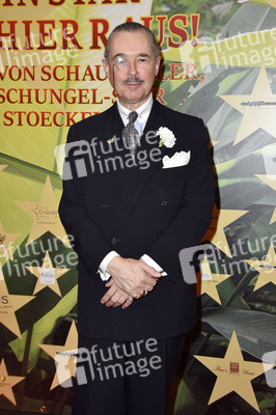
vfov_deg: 41.1
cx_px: 138
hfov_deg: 28.0
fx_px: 553
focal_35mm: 48
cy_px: 208
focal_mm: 48
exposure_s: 1/160
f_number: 5.6
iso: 1250
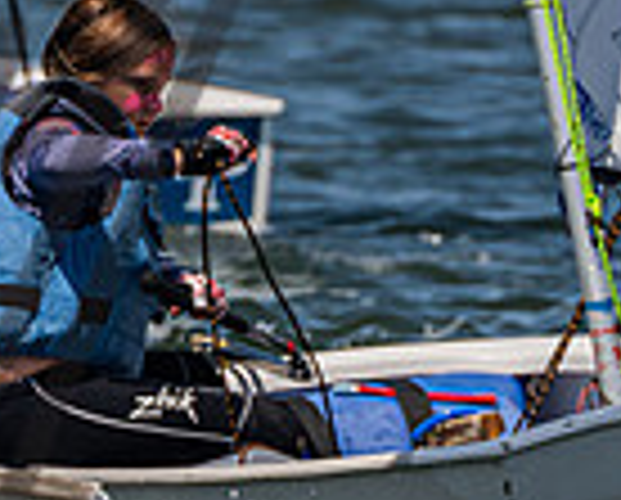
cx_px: -420
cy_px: 241
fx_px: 26946
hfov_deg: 1.3
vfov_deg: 1.1
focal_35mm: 1463
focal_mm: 310
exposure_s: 1/1250
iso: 250
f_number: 8
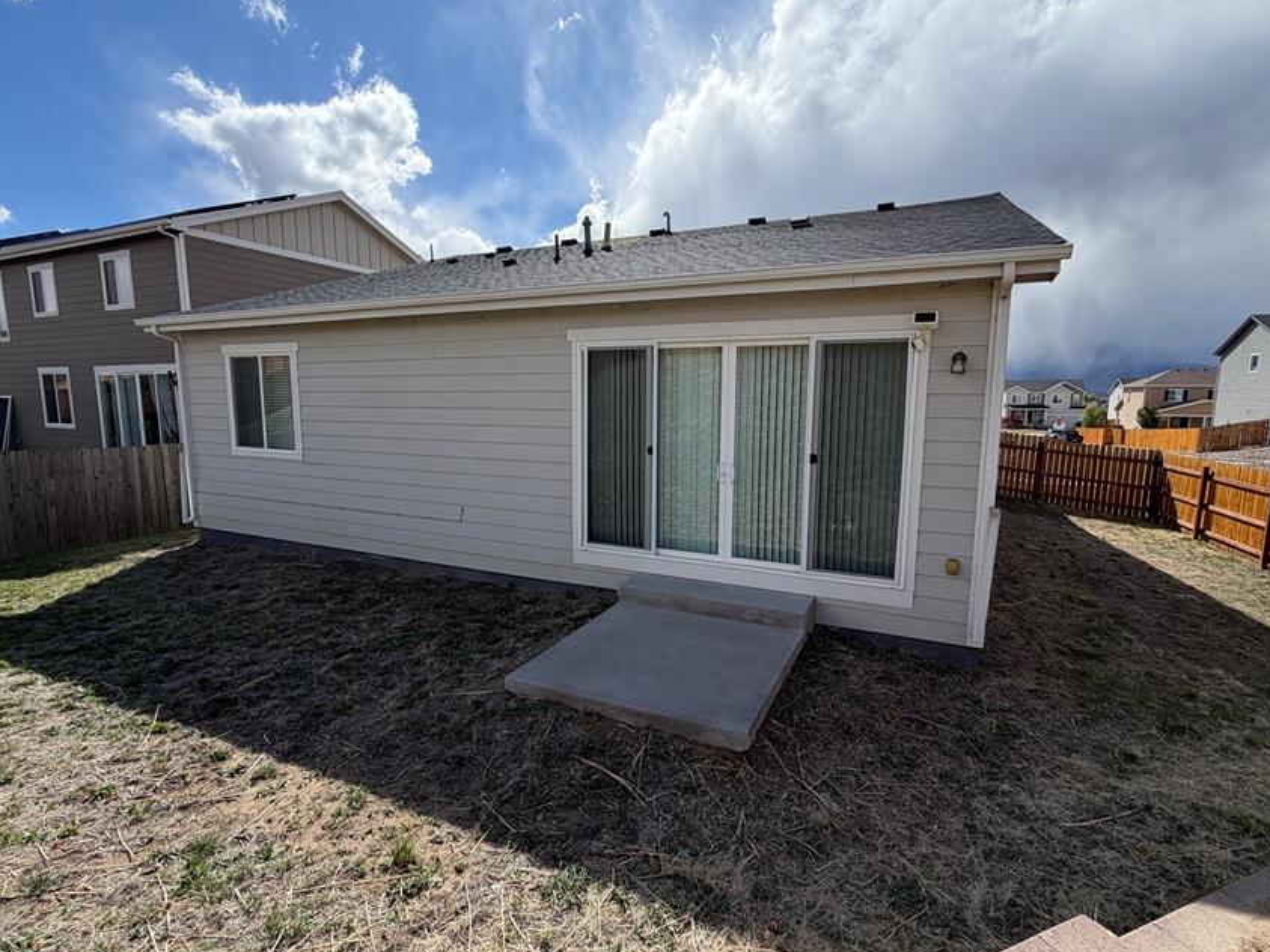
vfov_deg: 74.7
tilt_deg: -6.5
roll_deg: +0.6
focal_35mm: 17
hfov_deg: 91.0
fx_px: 624
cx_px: 649
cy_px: 478
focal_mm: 2.22
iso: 25
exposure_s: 1/1017
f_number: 2.2
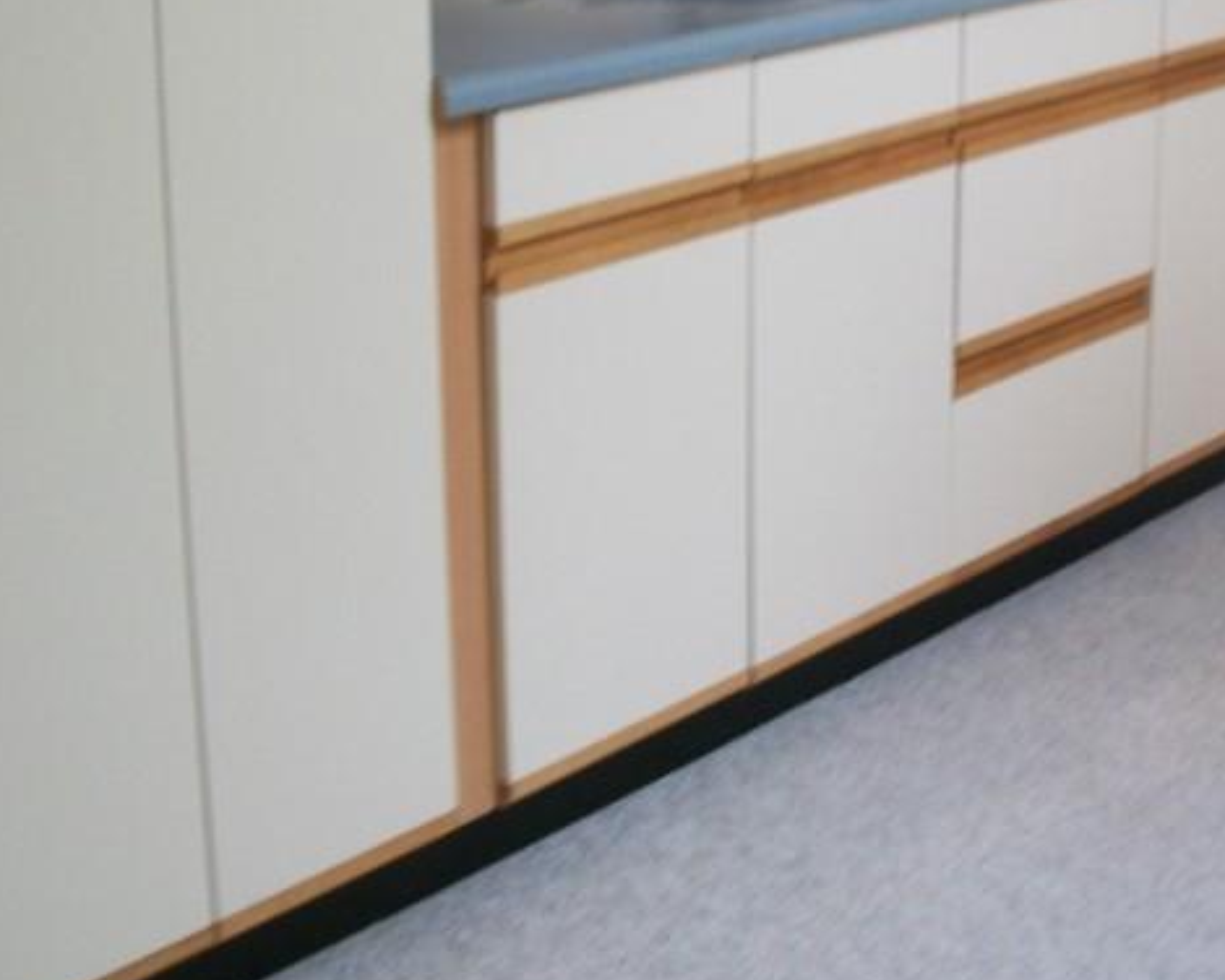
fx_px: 2465
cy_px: 180
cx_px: 1024
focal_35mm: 68
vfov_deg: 22.2
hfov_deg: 27.2
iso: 80
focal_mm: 5.7
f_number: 2.9
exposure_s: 1/40
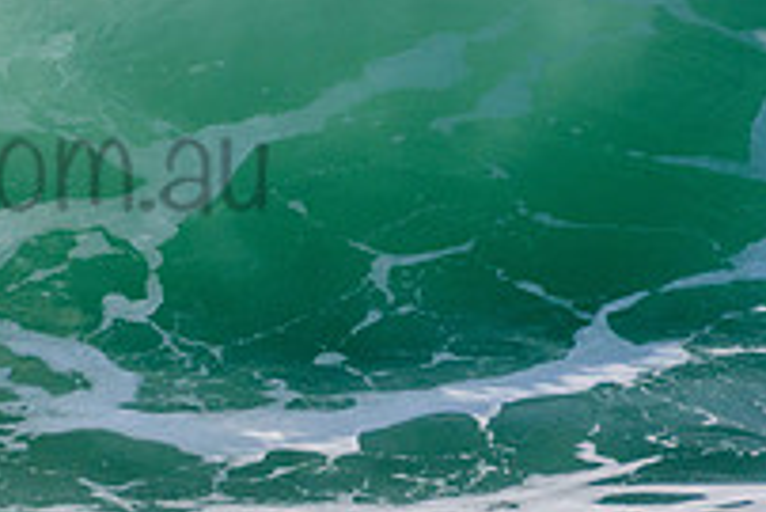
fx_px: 45757
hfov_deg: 1.0
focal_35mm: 2149
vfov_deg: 0.6
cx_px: -133
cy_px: 123
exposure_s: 1/2000
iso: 250
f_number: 5.6
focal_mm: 500
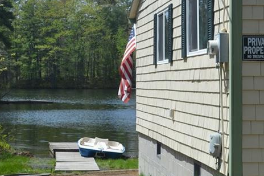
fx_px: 777
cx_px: 48
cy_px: 92
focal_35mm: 106
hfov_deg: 19.1
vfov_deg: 12.9
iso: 100
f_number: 8
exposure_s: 1/250
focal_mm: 32
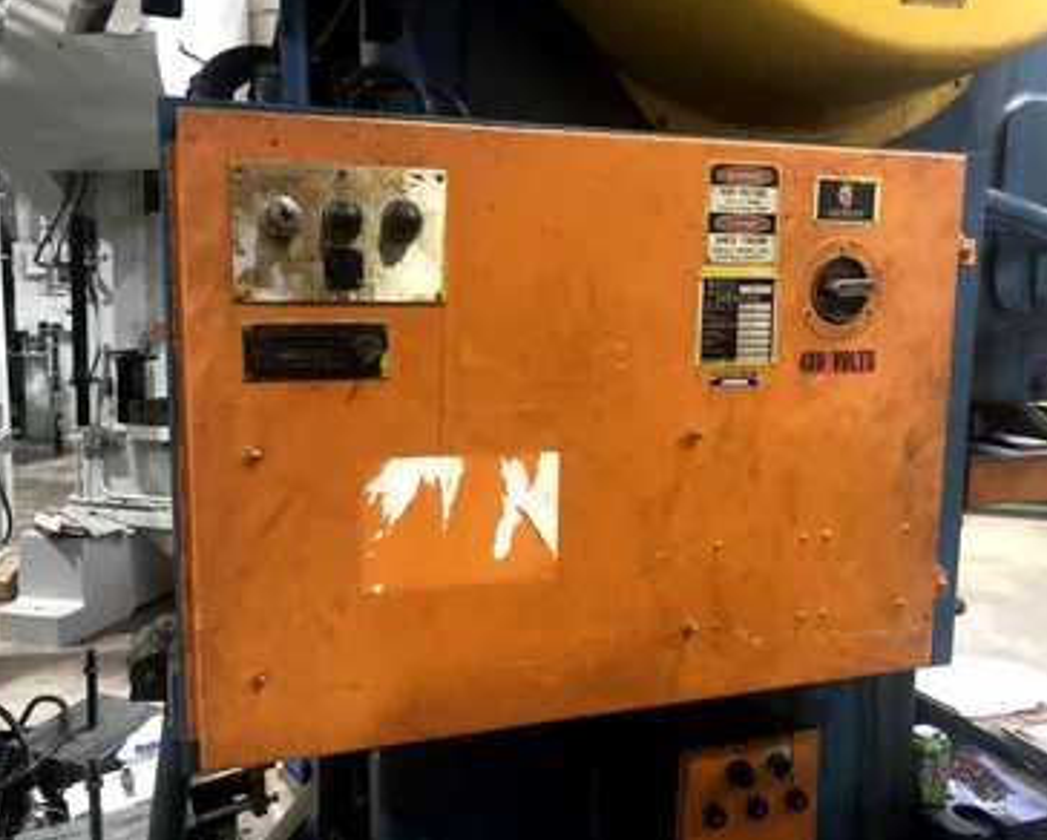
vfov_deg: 48.6
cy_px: 417
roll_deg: +1.0
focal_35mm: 30
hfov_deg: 58.7
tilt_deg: -5.2
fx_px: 931
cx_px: 495
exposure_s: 1/15
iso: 50
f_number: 1.8
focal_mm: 4
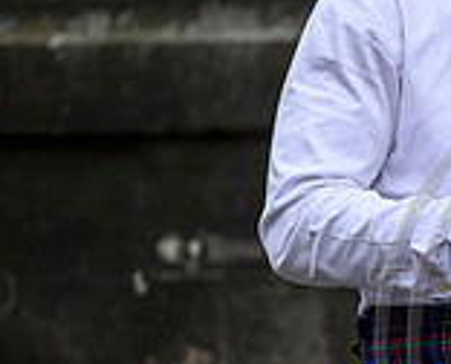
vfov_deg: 1.9
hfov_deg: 2.4
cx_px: 840
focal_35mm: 810
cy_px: 342
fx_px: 10852
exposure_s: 1/640
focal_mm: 200
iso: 800
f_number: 2.8
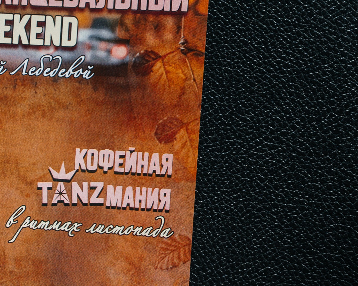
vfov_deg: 12.6
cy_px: 182
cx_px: -27
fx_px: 1293
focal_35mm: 122
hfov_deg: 15.4
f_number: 6.3
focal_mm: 53
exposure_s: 1/320
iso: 100
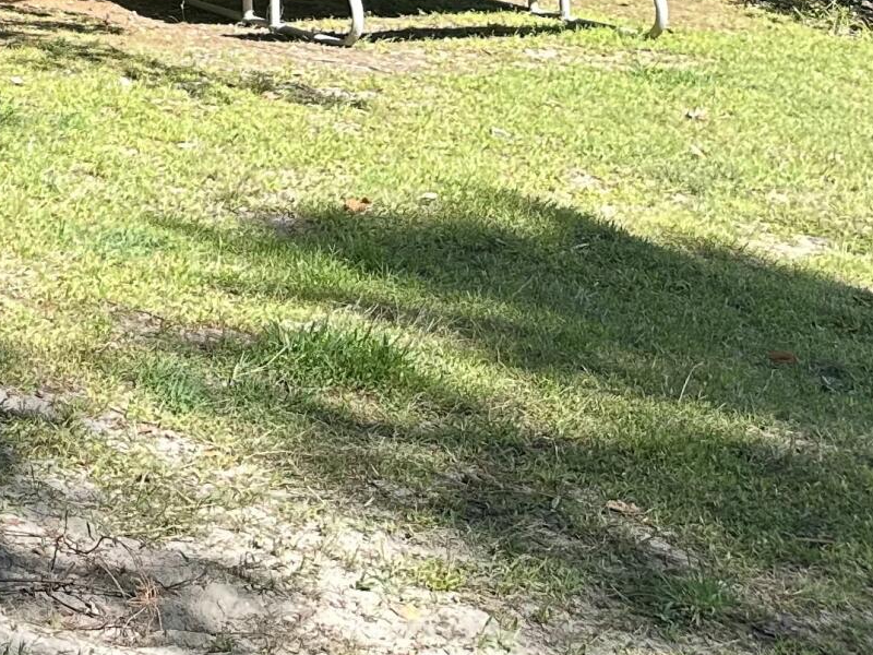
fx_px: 2270
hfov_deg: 17.3
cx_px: -749
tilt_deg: +3.7
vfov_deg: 14.5
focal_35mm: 90
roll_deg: +2.4
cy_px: -500
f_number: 1.78
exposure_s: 1/501
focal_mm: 6.86
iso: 80
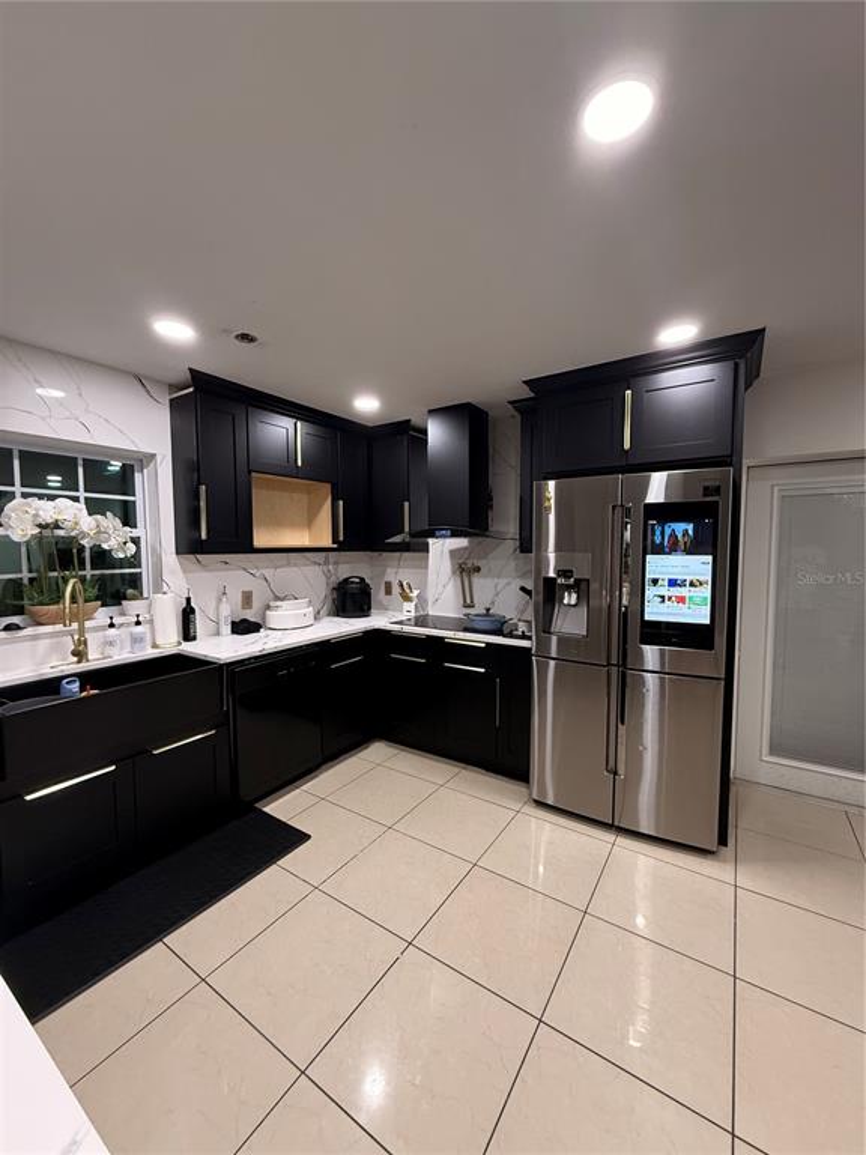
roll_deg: -0.1
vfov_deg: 102.1
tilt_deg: -3.1
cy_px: 578
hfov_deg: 85.7
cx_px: 433
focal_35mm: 14
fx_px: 467
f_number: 2.2
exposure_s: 1/60
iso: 400
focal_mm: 2.22
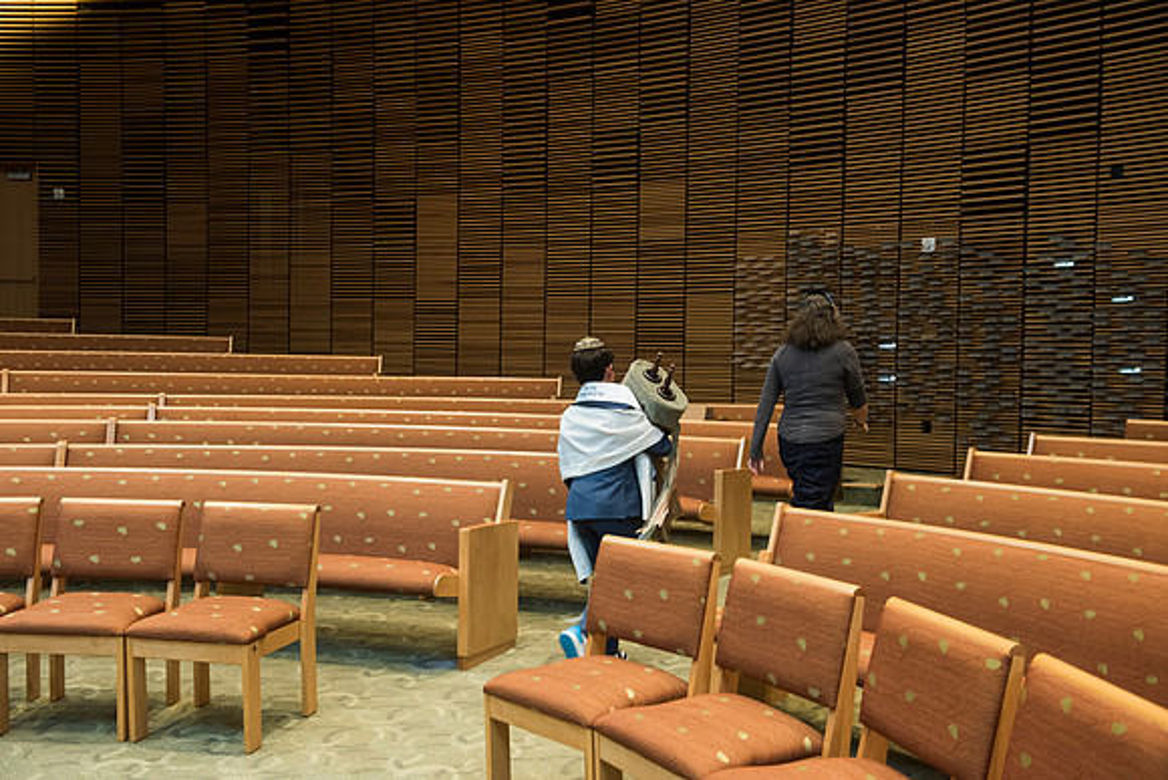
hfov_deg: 50.7
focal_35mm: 38
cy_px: 390
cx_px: 584
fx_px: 1233
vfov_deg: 35.1
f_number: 4
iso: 1000
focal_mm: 38
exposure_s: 1/80
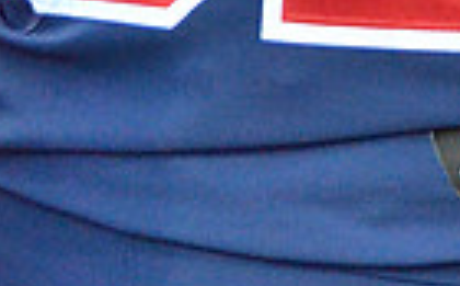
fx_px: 5545
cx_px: 141
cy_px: -582
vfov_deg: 2.9
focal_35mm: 443
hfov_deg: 4.7
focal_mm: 70
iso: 6400
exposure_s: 1/500
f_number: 4.5
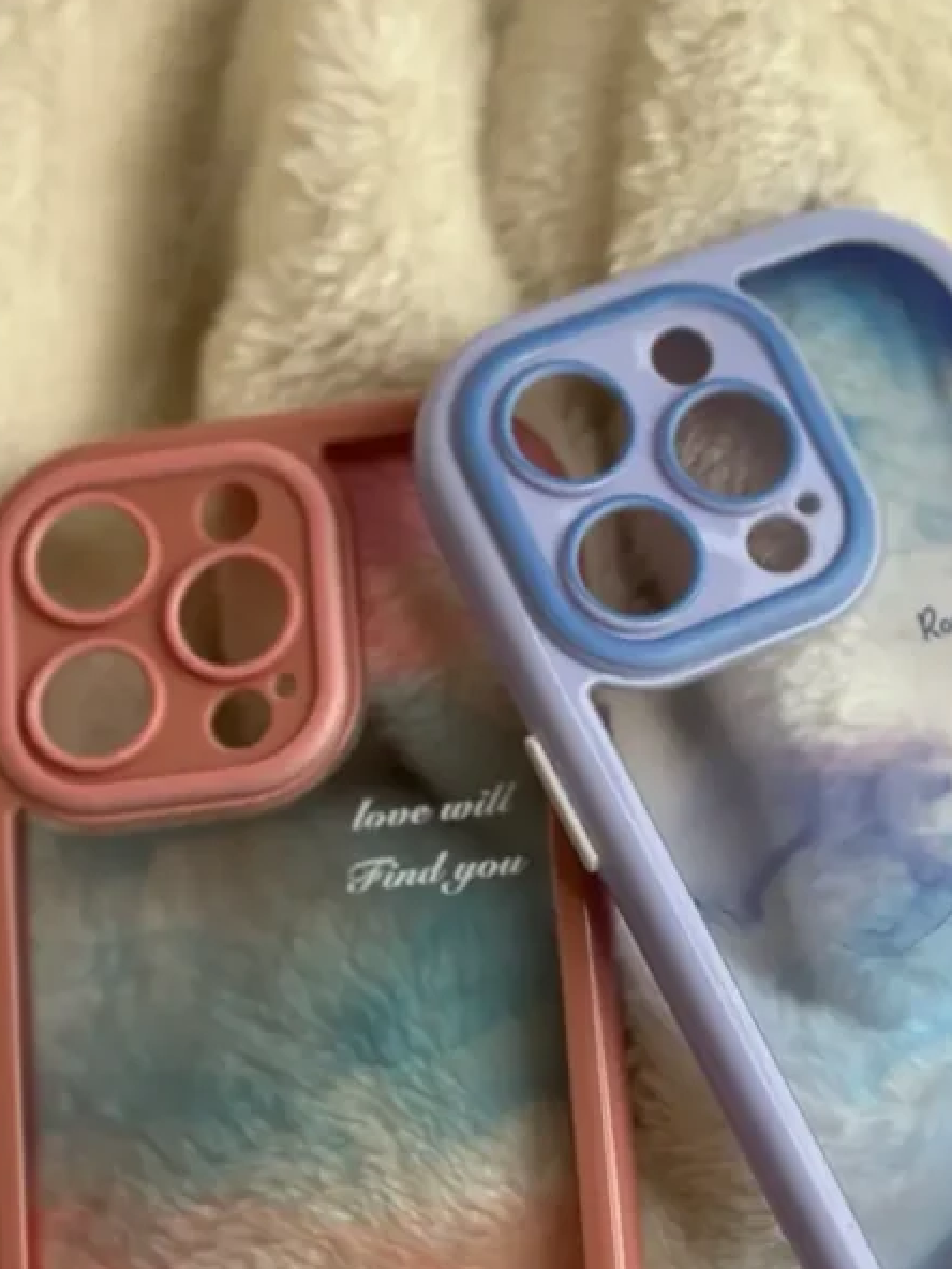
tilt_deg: -55.4
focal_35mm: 83
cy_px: 982
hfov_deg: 17.7
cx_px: 620
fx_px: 3044
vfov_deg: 23.3
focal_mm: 6.86
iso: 80
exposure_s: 1/887
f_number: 1.78
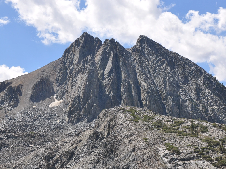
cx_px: 138
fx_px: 490
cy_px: 89
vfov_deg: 19.6
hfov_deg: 25.9
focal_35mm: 75
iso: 200
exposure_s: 1/250
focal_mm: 40
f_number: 13
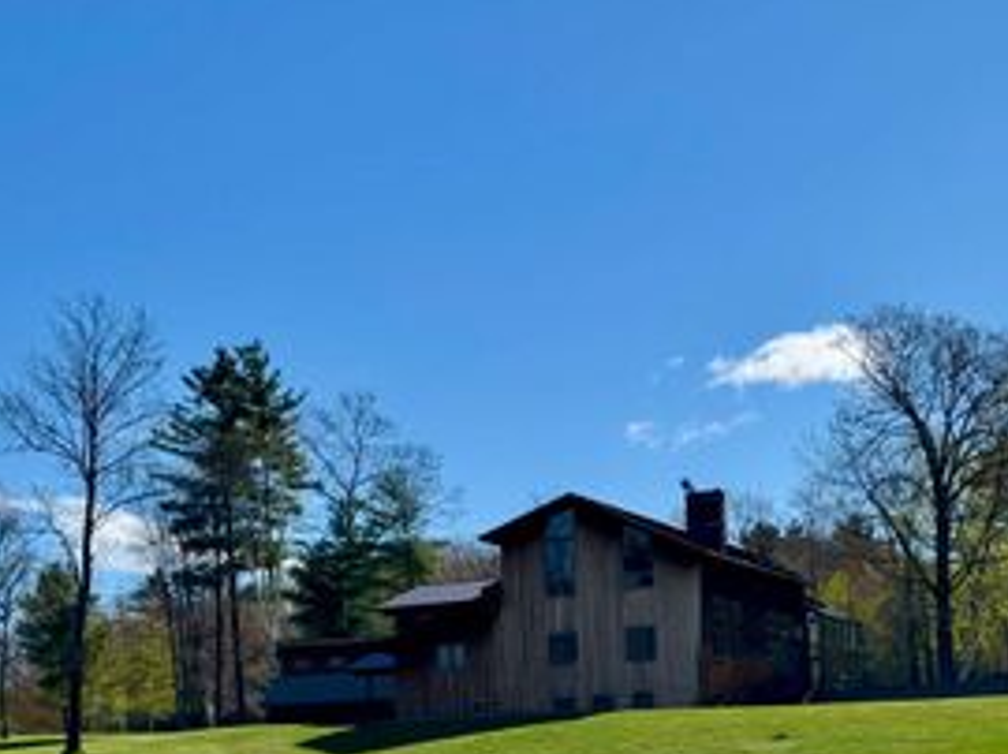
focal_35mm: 89
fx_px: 2589
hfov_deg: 22.0
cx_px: 571
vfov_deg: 16.4
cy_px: 674
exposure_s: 1/9009
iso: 64
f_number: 1.78
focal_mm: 6.76
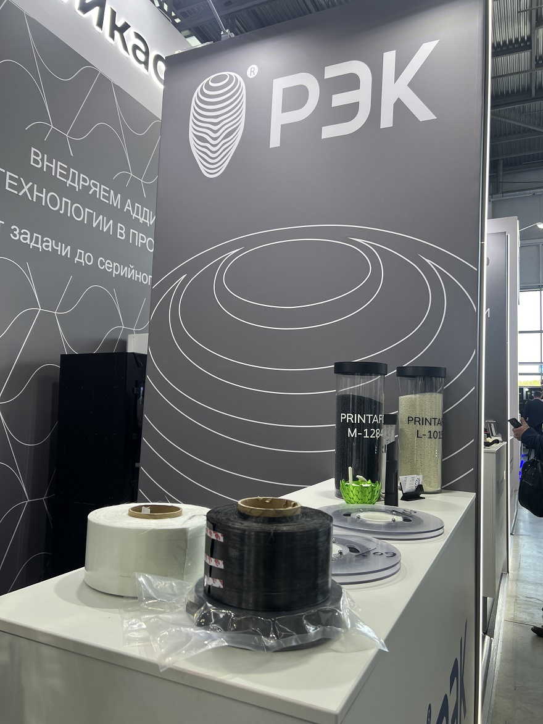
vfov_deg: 67.3
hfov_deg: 53.1
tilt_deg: +3.6
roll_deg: -1.3
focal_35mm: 26
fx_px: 544
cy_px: 362
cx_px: 272
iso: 32
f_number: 1.5
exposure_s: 1/100
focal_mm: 5.7
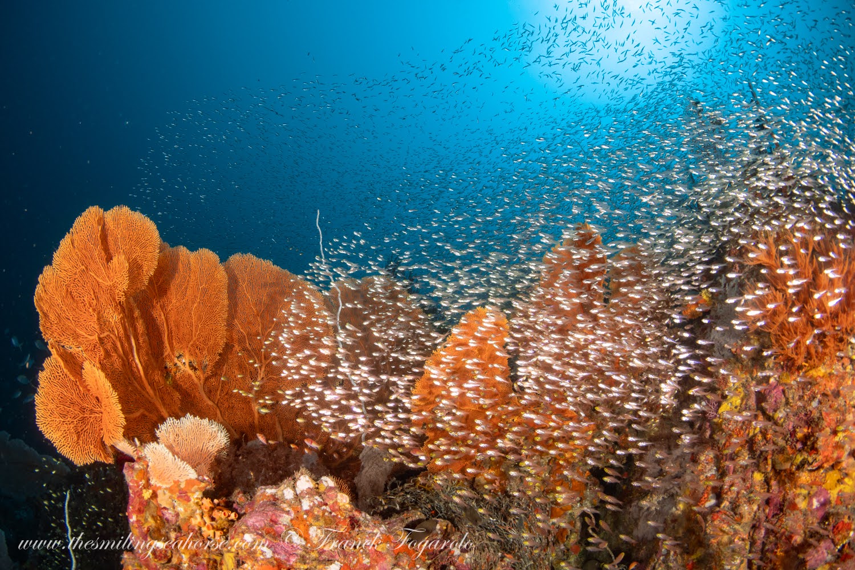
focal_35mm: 15
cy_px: 285
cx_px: 428
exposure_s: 1/125
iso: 560
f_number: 13
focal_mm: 15
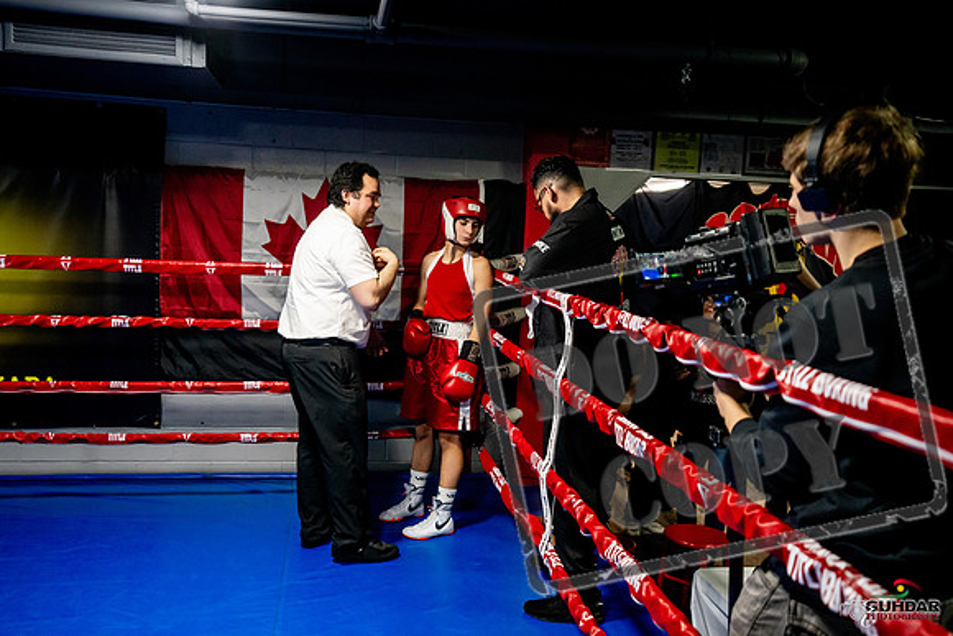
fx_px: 927
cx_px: 476
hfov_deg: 54.4
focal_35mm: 35
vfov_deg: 37.9
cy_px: 318
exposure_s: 1/800
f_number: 2.8
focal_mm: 35
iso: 5000
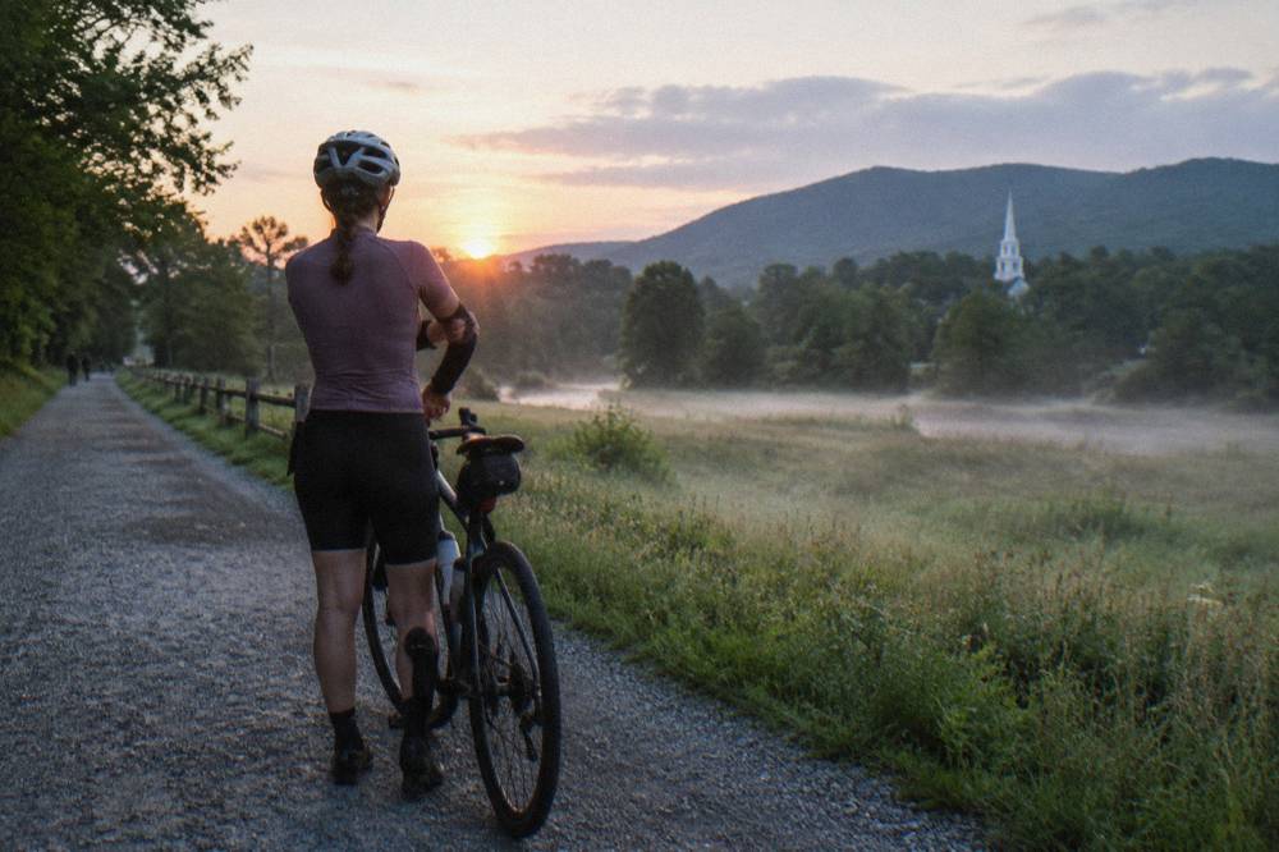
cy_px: 426
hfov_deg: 41.1
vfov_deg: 28.1
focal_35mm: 48
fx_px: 1705
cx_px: 640
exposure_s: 1/500
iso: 320
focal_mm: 48
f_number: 5.6
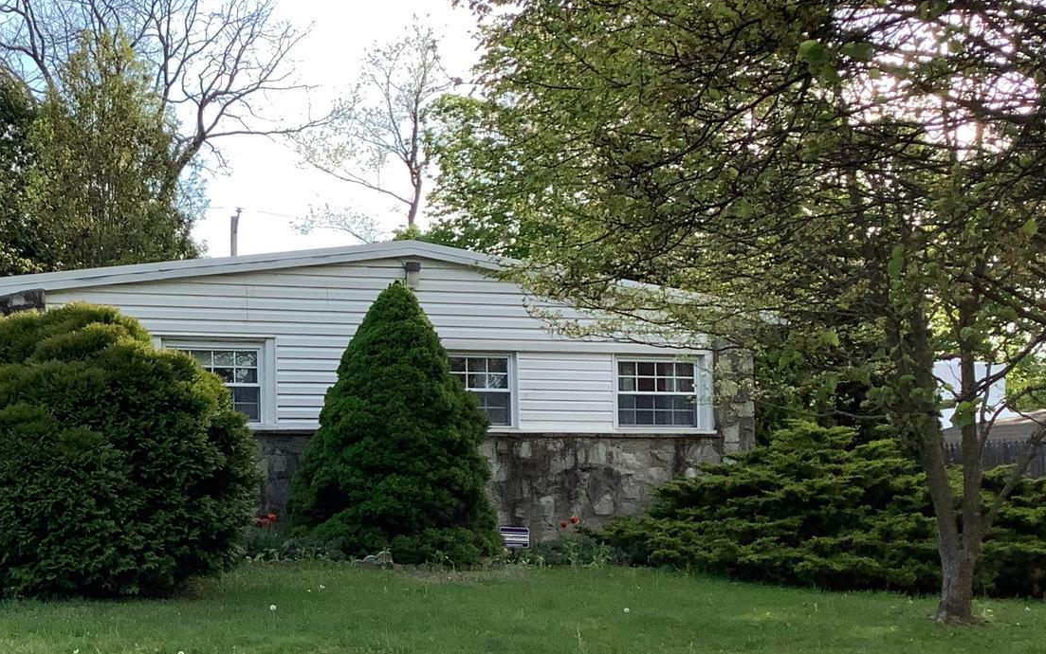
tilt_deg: +1.5
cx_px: 113
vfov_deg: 21.2
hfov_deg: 31.9
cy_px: 441
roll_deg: +1.6
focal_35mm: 61
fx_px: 1739
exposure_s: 1/696
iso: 25
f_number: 2.4
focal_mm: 3.3
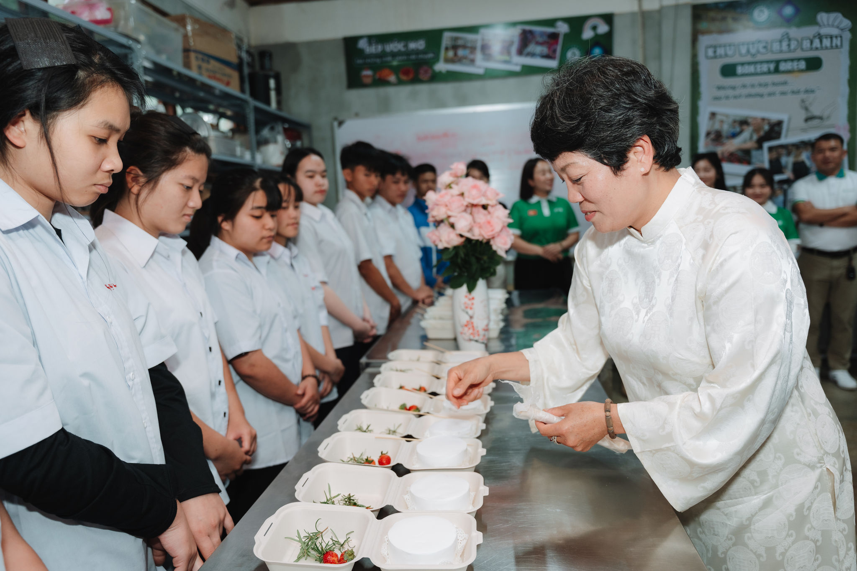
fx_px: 612
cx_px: 428
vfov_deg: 50.1
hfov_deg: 70.0
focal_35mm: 26
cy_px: 286
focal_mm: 25.7
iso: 640
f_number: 2.8
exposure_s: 1/160
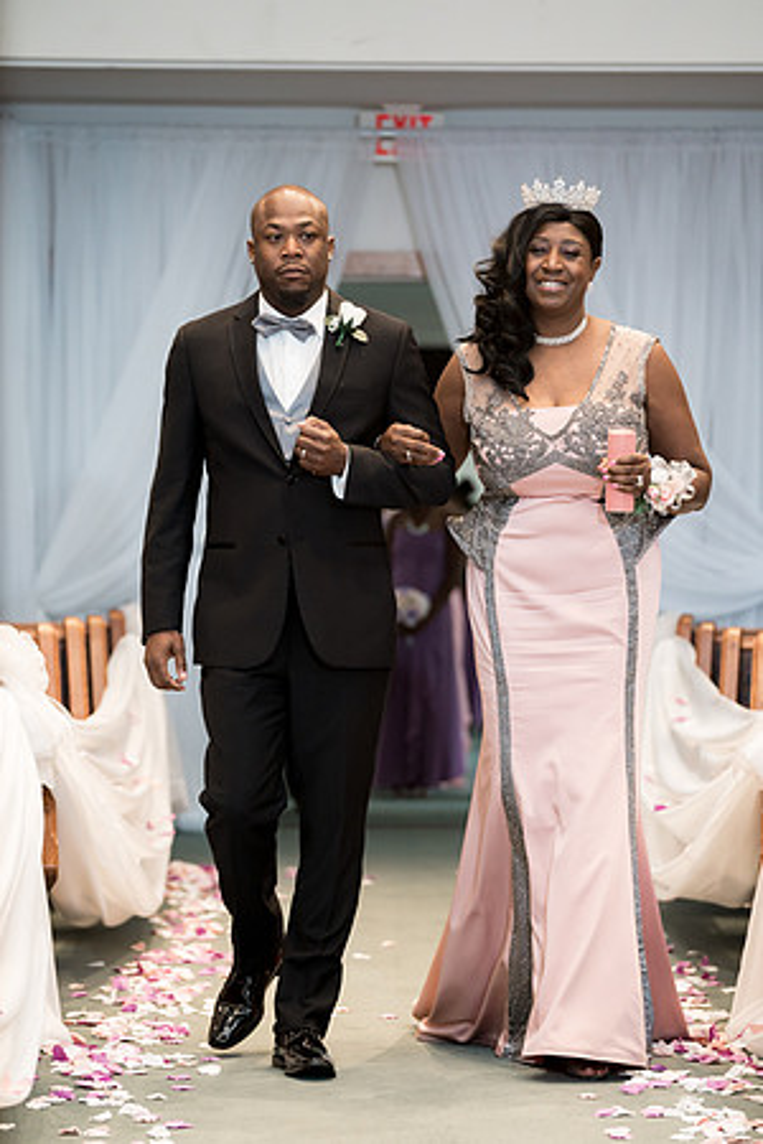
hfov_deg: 10.2
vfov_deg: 15.2
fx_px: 4292
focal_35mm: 135
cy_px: 572
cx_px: 382
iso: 1600
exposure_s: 1/200
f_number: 4
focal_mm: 135
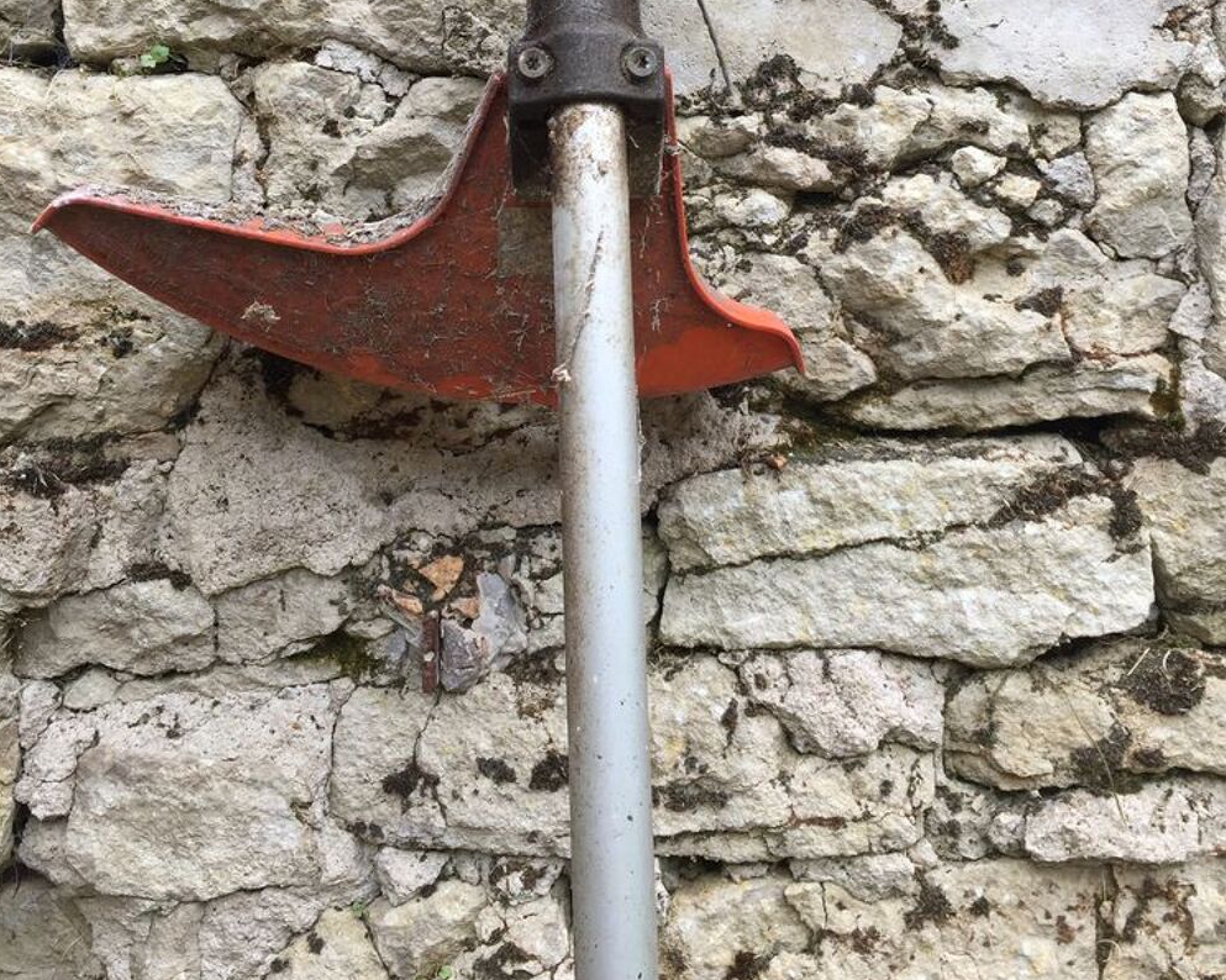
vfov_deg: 38.2
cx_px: 610
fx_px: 1379
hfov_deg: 47.9
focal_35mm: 38
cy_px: 246
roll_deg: +0.3
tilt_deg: -3.1
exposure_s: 1/412
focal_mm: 4.15
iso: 32
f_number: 2.2
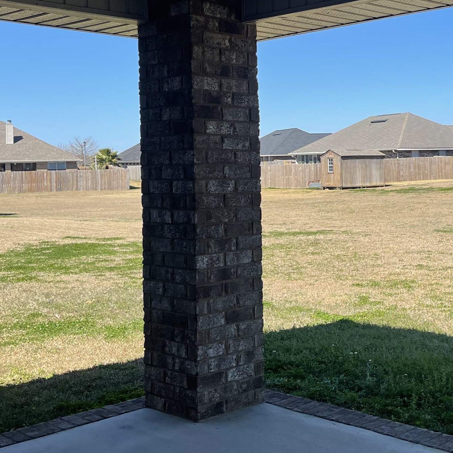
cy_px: 164
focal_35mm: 53
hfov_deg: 31.7
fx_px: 785
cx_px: 336
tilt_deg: -1.3
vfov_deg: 32.0
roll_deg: +1.1
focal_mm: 5.1
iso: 32
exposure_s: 1/2786
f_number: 1.6
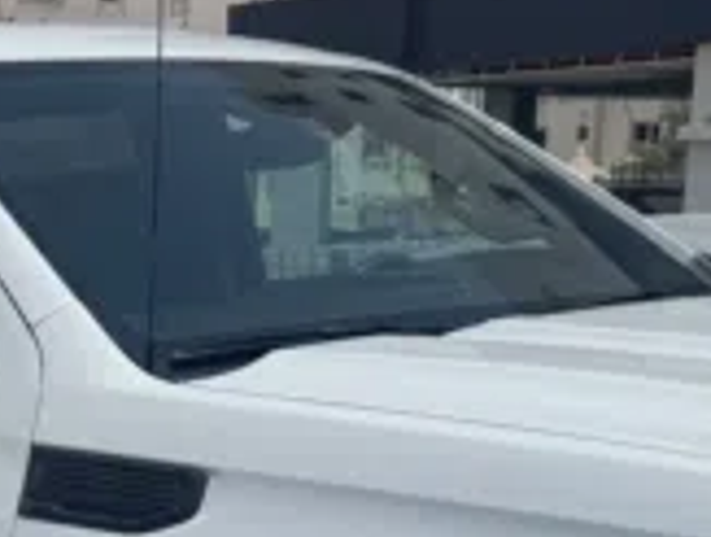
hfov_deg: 19.6
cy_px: 751
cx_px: -140
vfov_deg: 14.9
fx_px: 1935
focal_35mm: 94
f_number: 1.78
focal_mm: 6.76
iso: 80
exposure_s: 1/9009
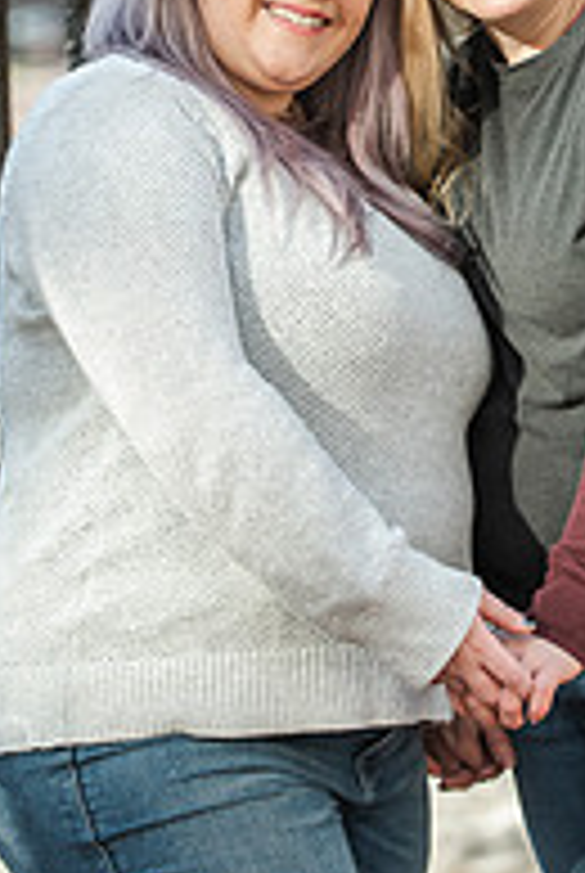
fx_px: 5902
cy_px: 148
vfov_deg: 8.4
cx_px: 369
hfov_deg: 5.7
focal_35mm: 243
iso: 640
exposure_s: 1/2000
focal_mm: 105
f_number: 3.2
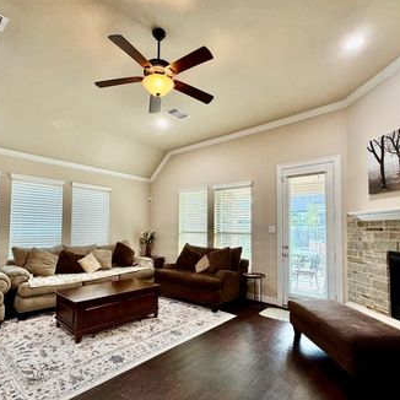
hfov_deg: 77.7
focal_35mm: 19
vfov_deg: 77.5
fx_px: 248
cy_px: 218
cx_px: 193
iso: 250
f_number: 2.2
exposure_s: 1/120
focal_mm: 2.22
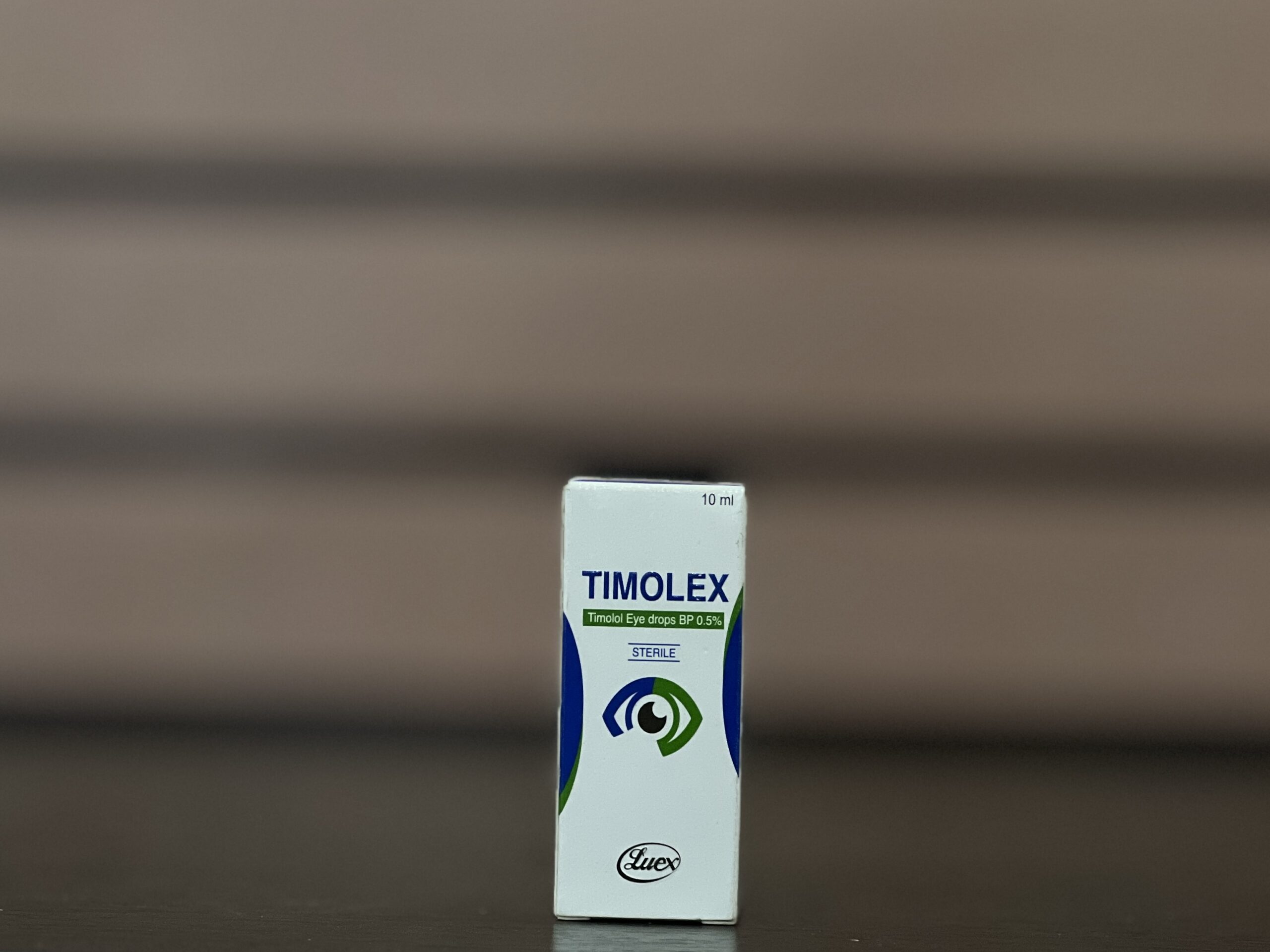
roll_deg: -0.8
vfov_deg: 19.1
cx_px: 635
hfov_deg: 25.3
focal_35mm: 77
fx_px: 2825
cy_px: 476
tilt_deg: -0.8
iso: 250
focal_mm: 9
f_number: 2.8
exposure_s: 1/33
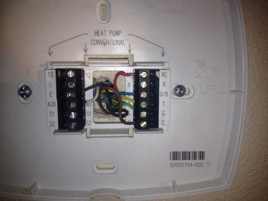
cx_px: 134
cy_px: 100
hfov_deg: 52.6
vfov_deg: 40.7
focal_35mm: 35
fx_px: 271
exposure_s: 1/327
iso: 50
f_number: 2.4
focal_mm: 4.28
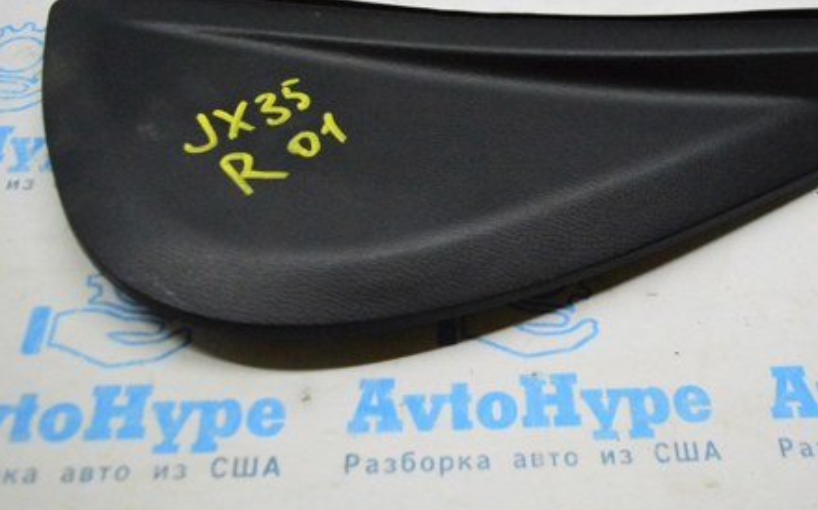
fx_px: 1042
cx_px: 492
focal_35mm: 47
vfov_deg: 27.1
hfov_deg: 42.7
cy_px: 122
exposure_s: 1/1000
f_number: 3.8
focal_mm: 21
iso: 6400
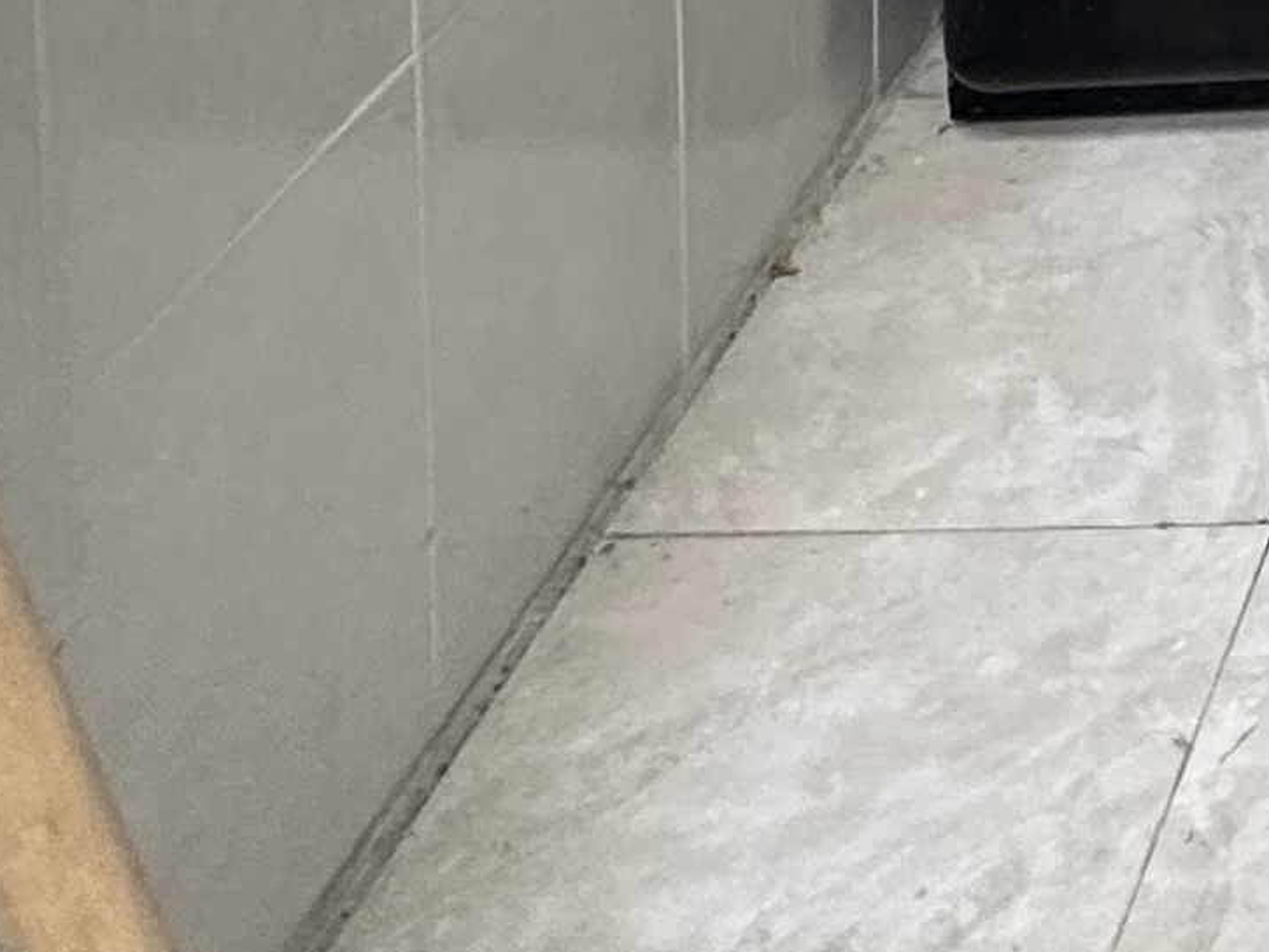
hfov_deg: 18.1
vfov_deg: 13.1
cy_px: -1462
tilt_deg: -4.4
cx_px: 2457
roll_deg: -4.2
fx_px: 2859
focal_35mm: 78
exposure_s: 1/120
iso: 250
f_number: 2.2
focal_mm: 2.22
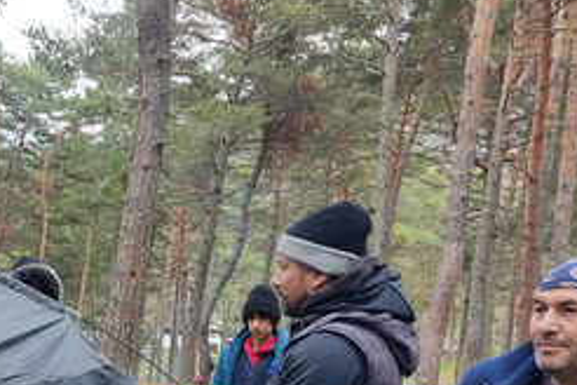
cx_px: 49
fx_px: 881
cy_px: 403
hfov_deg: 34.1
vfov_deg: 23.4
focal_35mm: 55
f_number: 1.79
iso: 100
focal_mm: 4.74
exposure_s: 1/127
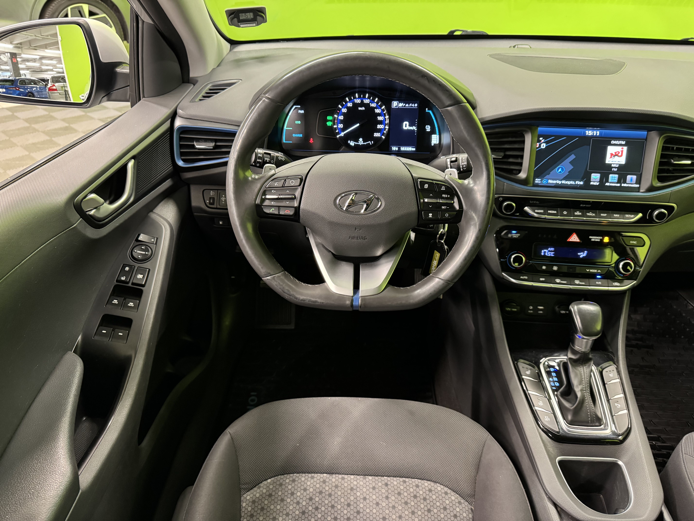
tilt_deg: -32.8
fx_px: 481
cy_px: 260
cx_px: 347
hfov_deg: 71.6
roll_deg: -0.2
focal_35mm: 24
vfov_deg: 56.8
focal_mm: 6.76
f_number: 1.78
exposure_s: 1/33
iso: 800
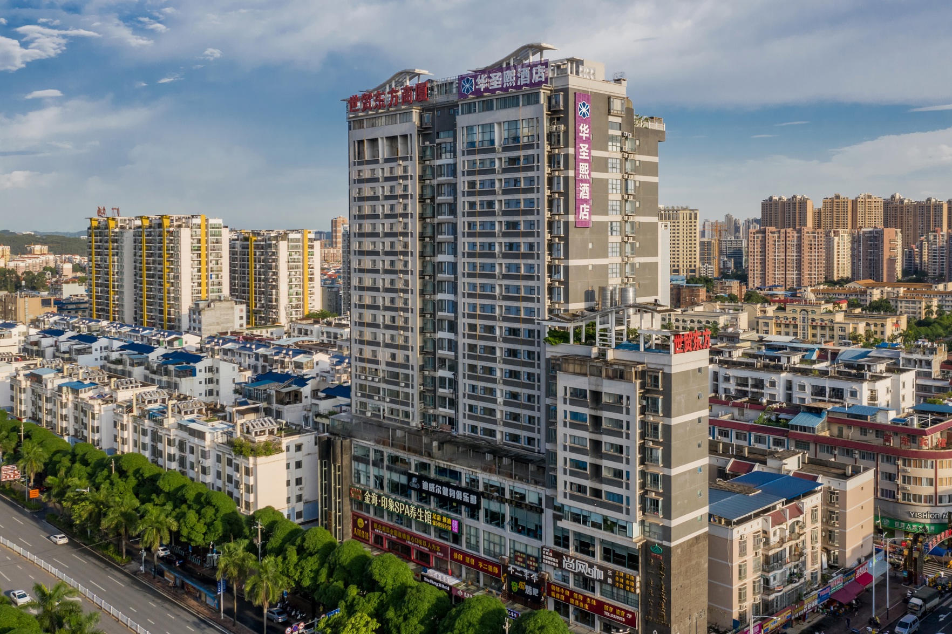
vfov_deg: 46.4
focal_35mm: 28
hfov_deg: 65.5
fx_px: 740
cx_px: 476
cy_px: 317
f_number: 5
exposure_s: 1/500
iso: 100
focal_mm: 10.26
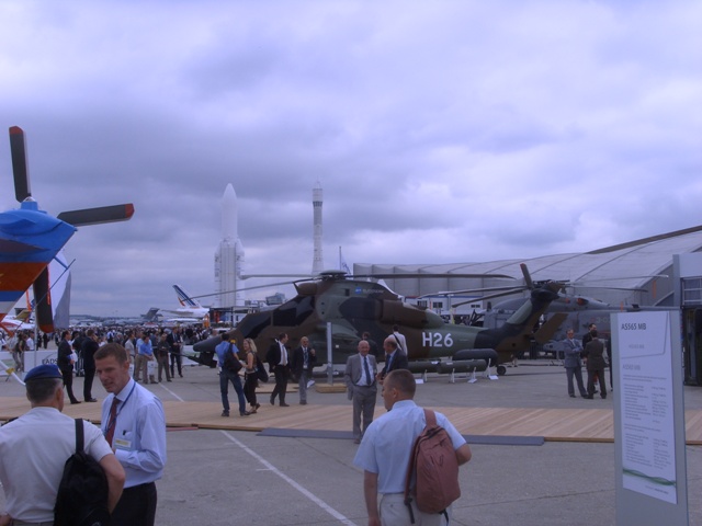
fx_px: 730
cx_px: 351
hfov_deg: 51.4
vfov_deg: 39.7
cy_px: 263
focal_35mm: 36
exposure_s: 1/500
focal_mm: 6
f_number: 5.5
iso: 80
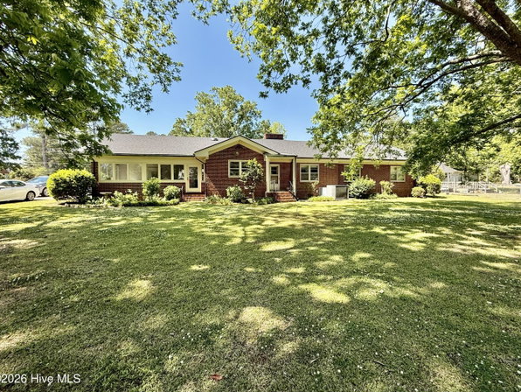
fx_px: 226
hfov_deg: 98.1
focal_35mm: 15
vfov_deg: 81.8
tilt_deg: -0.8
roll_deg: +0.2
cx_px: 271
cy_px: 188
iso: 64
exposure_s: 1/694
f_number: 2.2
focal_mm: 2.22
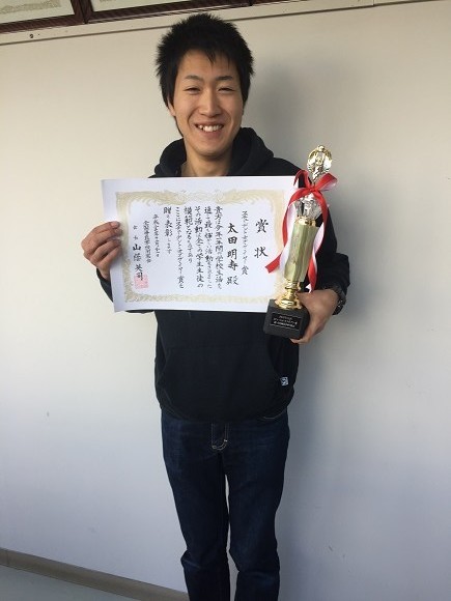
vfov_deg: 61.7
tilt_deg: -12.4
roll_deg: +0.2
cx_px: 226
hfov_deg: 48.2
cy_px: 300
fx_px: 504
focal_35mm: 29
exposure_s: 1/139
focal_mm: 4.15
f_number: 2.2
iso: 32
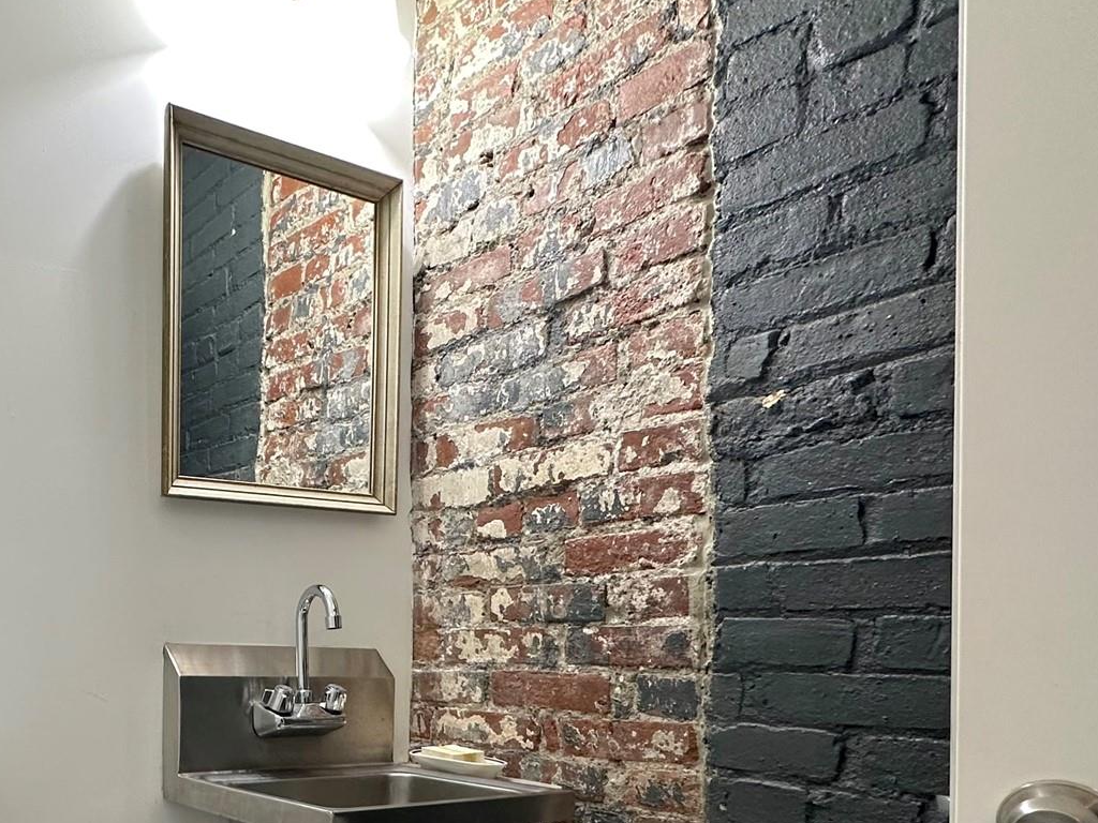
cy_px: 658
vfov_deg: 47.1
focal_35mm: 28
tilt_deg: -1.2
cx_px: 145
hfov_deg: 56.3
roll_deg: -0.6
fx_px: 888
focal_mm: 2.22
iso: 160
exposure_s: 1/60
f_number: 2.2
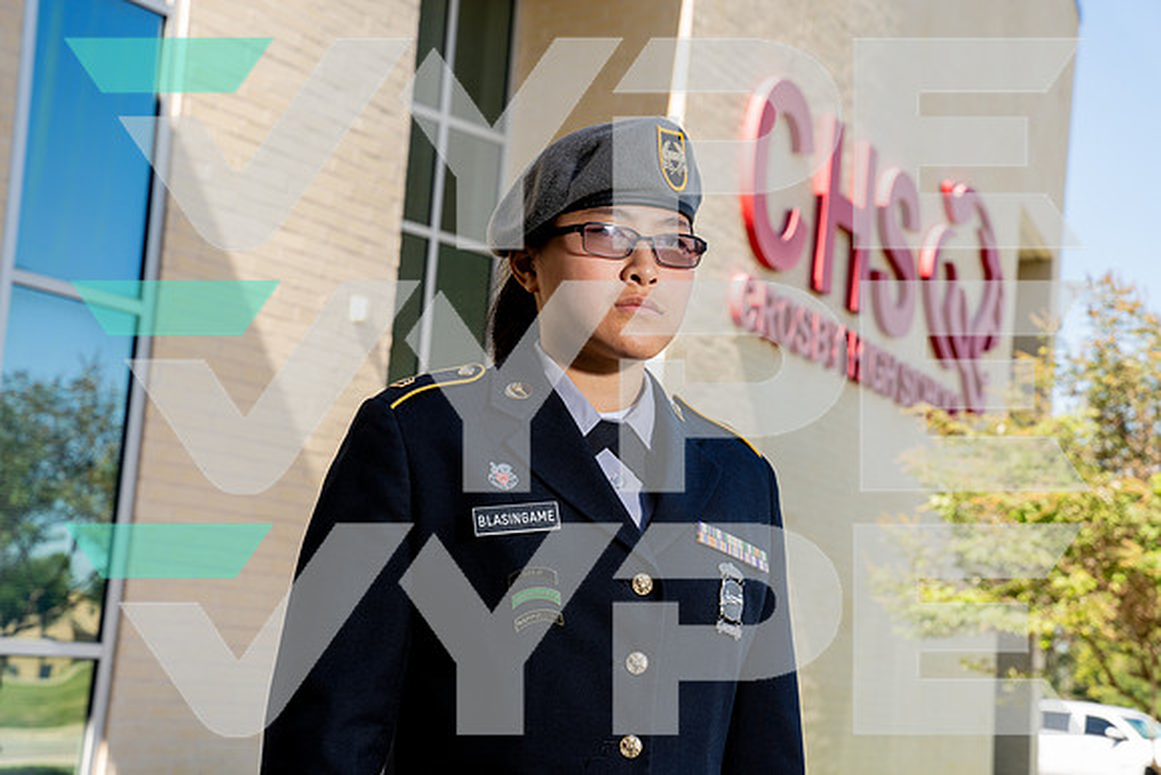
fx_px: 2258
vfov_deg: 19.5
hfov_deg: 28.8
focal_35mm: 70
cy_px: 388
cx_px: 580
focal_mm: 70
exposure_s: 1/125
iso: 200
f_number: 8
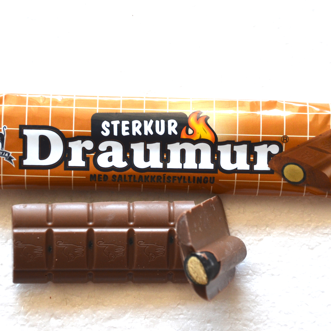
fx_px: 1525
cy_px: 161
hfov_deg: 12.4
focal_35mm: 141
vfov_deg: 12.4
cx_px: 157
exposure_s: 1/60
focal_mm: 70
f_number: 5.6
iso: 500
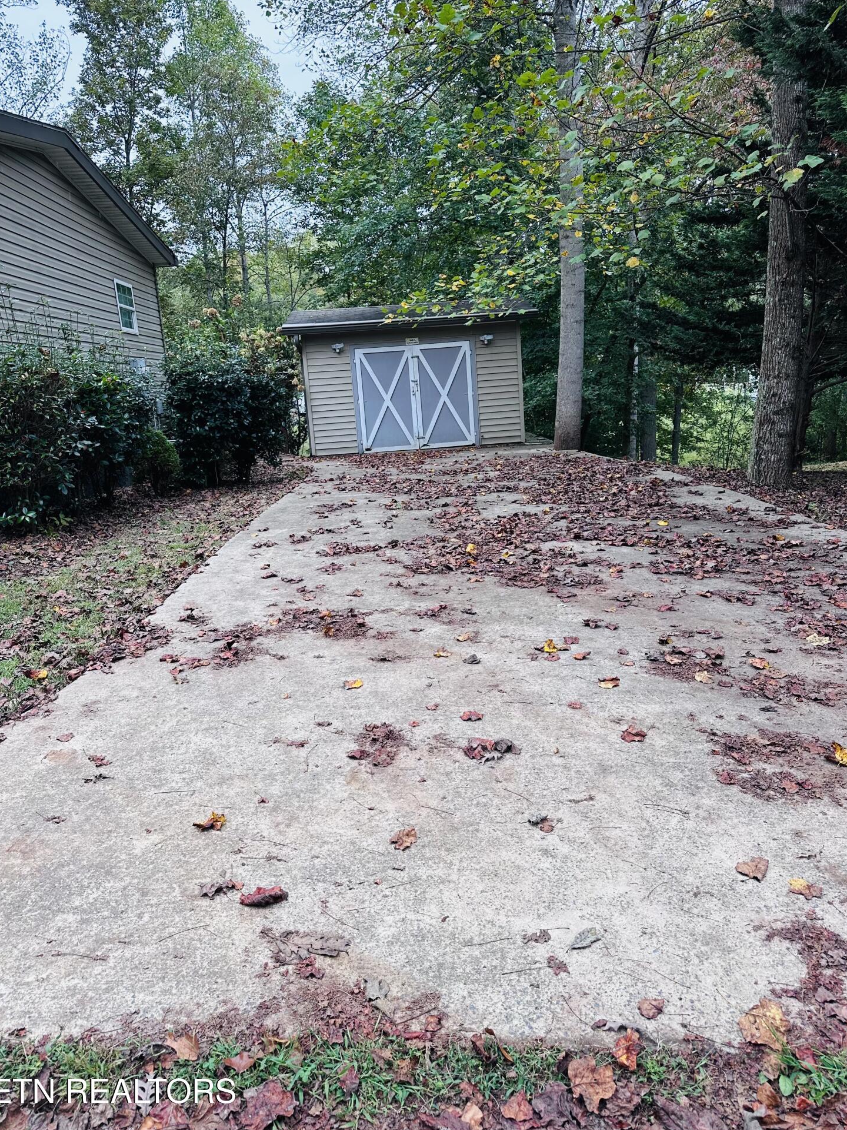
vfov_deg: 69.4
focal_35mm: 25
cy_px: 557
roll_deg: +4.3
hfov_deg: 54.9
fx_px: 816
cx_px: 428
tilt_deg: -10.8
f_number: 1.78
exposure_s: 1/364
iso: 80
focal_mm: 6.86
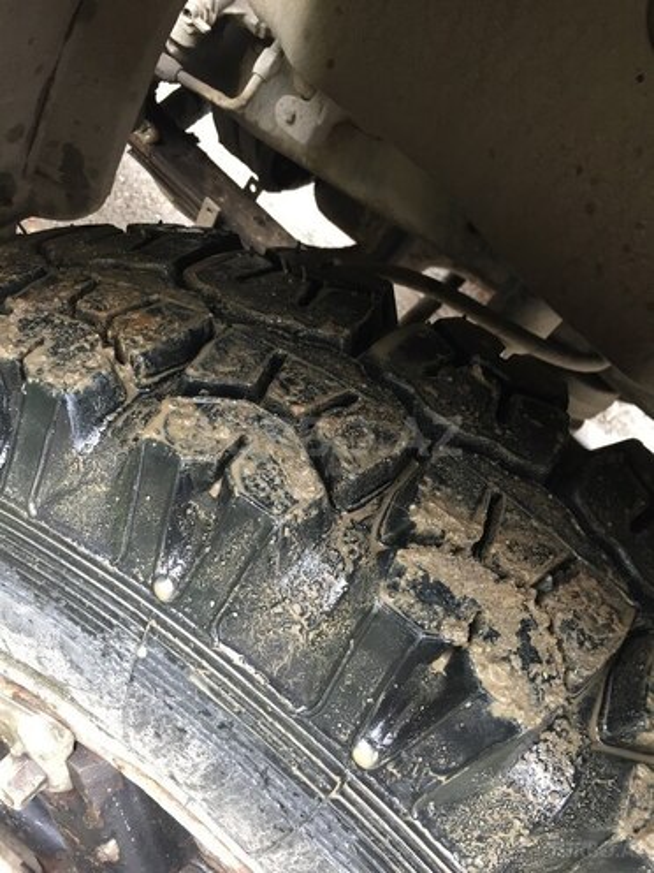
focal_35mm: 29
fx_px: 731
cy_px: 436
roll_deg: -36.3
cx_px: 327
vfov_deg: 61.7
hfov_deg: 48.2
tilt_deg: -44.5
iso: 80
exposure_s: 1/33
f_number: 2.2
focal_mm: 4.15
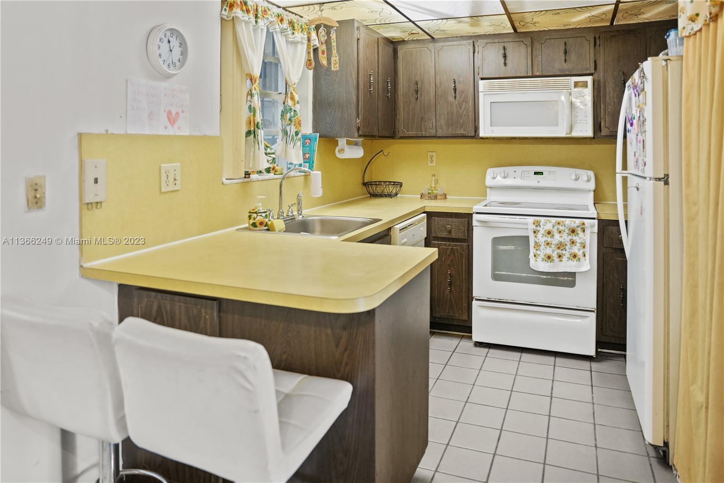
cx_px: 362
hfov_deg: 73.8
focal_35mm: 24
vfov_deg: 53.1
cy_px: 242
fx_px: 483
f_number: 2.8
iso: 800
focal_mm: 24
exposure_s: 1/30
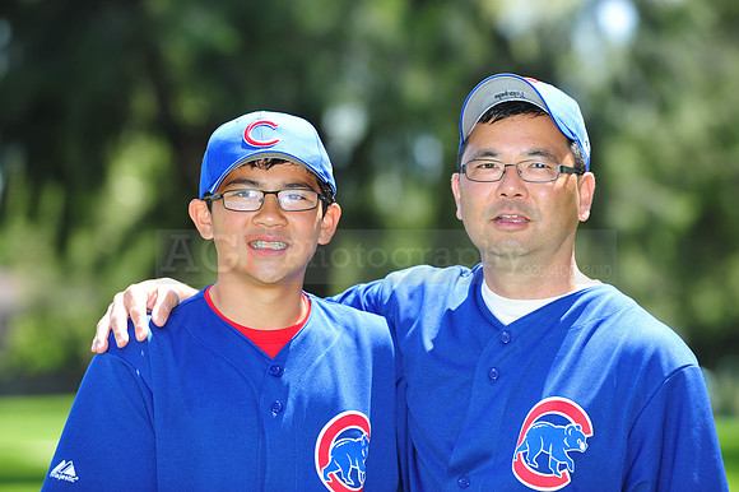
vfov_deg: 6.9
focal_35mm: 200
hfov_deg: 10.3
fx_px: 4103
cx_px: 370
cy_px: 246
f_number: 5.6
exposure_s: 1/250
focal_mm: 200
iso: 200
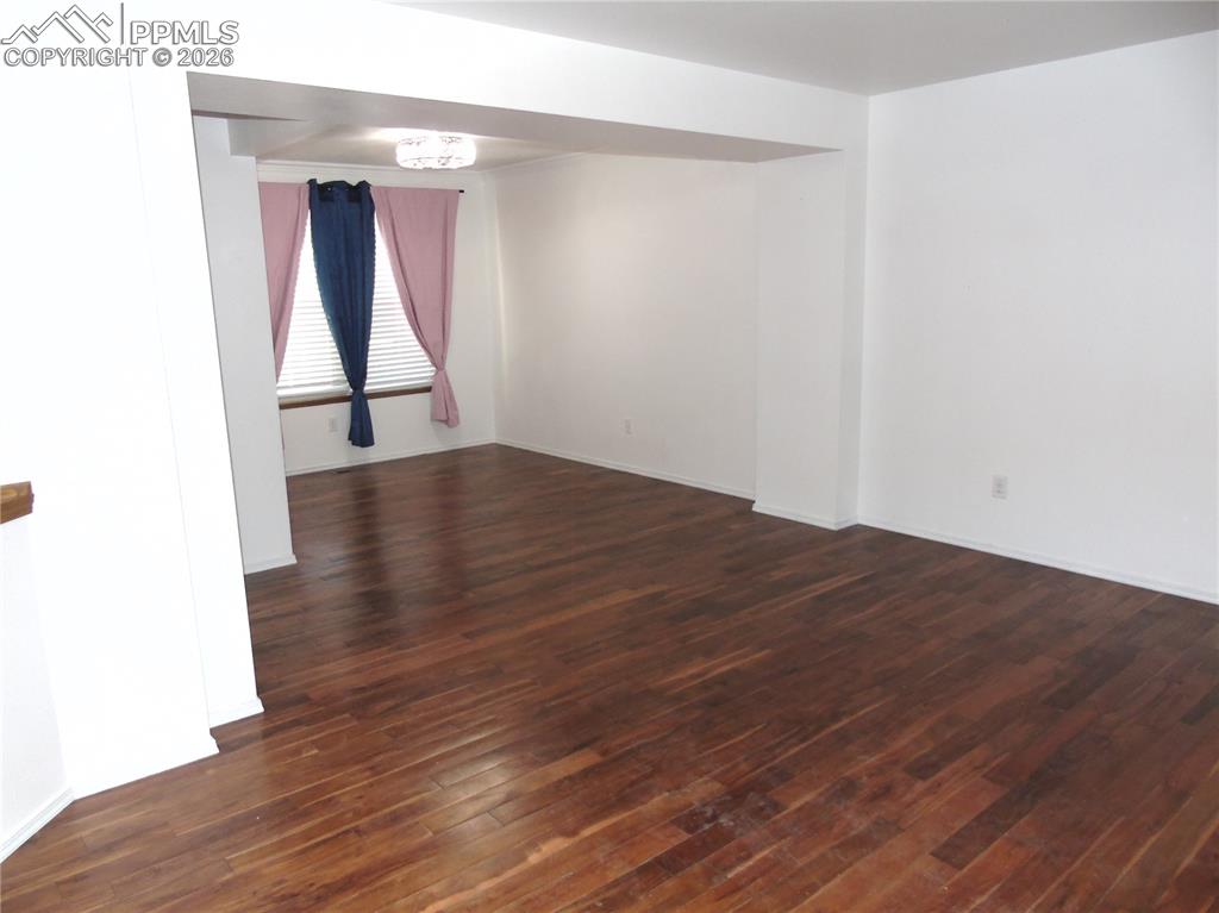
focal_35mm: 25
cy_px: 456
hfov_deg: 69.4
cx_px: 610
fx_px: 880
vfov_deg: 54.8
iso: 200
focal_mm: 4.4
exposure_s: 1/30
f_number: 3.4
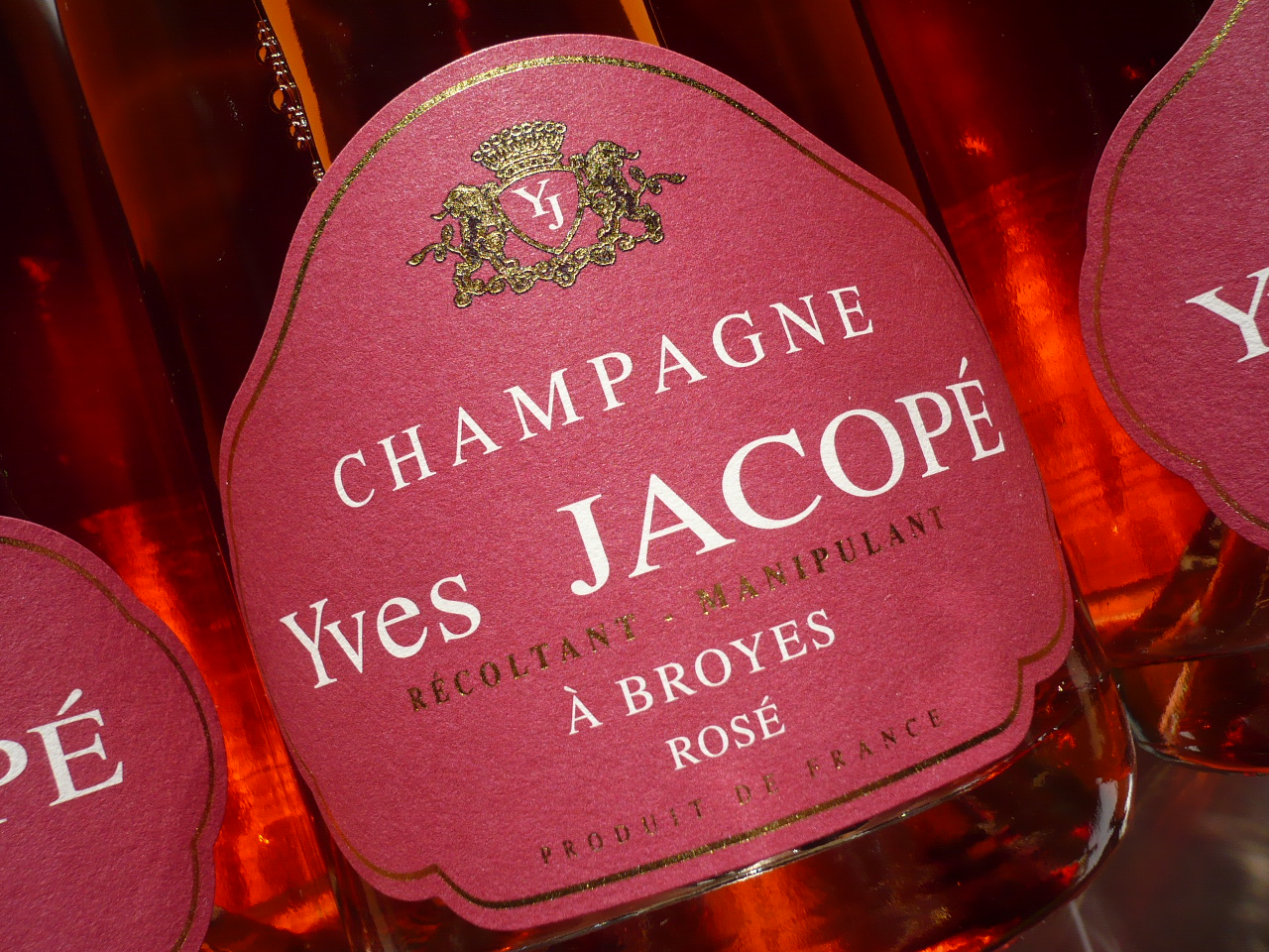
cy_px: 476
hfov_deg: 52.6
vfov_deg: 40.7
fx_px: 1283
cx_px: 634
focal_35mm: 35
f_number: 8
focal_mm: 5.8
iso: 100
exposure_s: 1/200
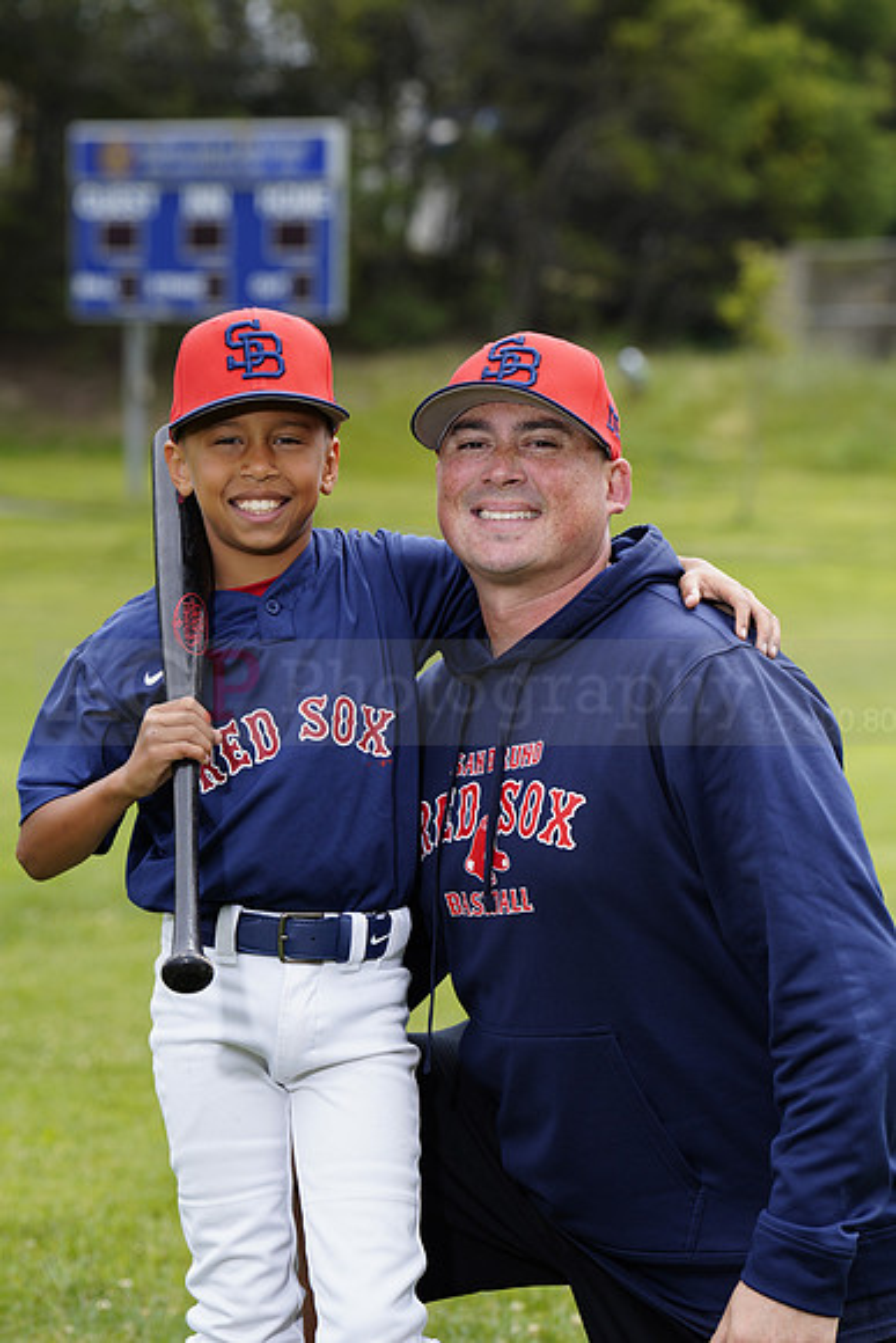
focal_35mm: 146
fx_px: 5447
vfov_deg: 14.1
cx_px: 448
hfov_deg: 9.4
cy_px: 672
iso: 100
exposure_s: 1/250
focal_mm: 146
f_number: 6.3
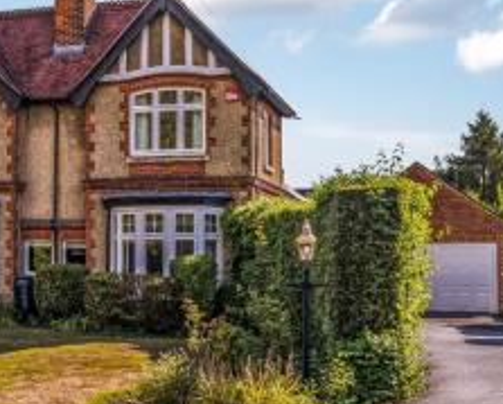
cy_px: 207
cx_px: 81
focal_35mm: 60
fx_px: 894
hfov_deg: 30.4
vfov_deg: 25.4
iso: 400
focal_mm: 20
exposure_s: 1/800
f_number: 8
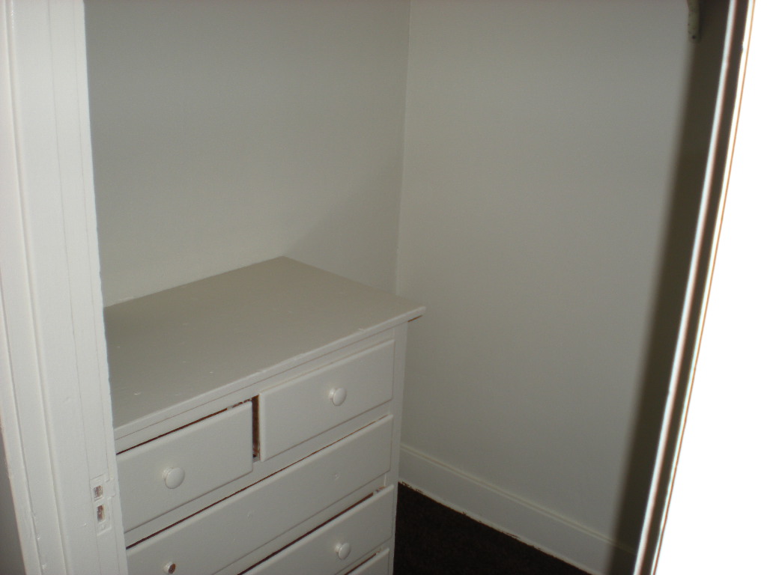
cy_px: 288
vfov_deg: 37.7
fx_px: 842
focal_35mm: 38
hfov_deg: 49.0
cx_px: 384
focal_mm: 6.3
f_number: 3.1
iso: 64
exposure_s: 1/60
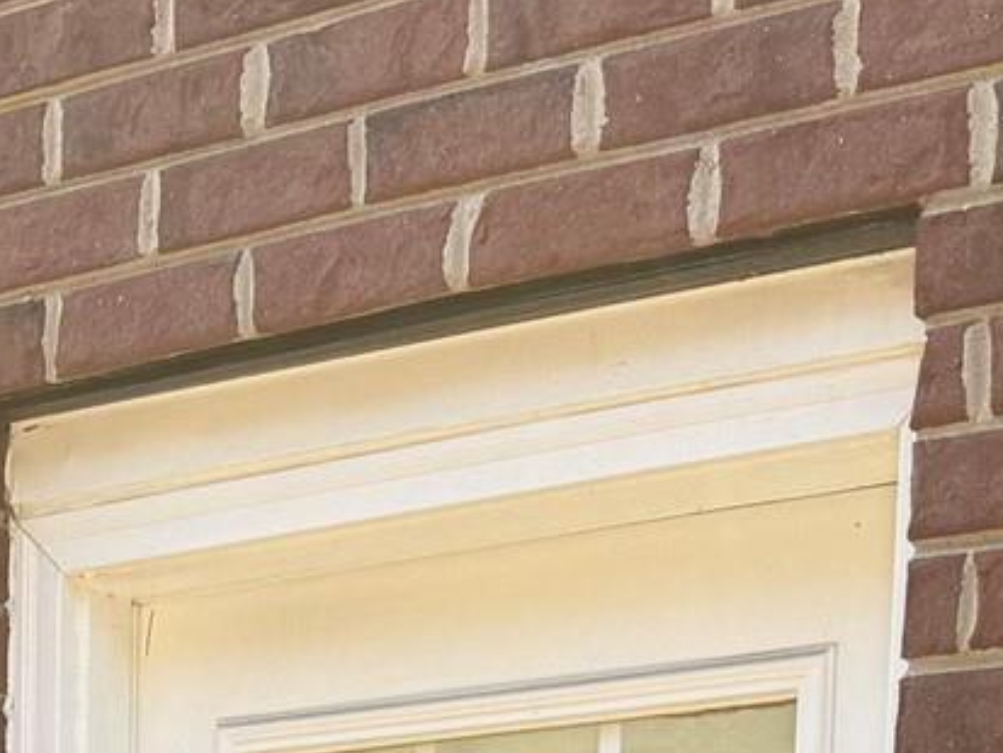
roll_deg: -1.3
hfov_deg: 16.2
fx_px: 3449
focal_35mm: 119
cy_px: 1725
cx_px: -24
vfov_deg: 10.8
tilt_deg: -2.9
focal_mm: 6.76
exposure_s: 1/722
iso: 80
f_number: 1.78
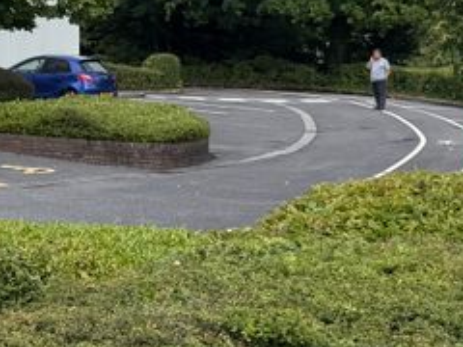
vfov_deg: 13.1
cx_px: -172
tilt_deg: +2.8
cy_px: -16
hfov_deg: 16.6
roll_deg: +0.0
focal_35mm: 111
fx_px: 1485
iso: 80
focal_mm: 6.76
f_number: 1.78
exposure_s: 1/4673
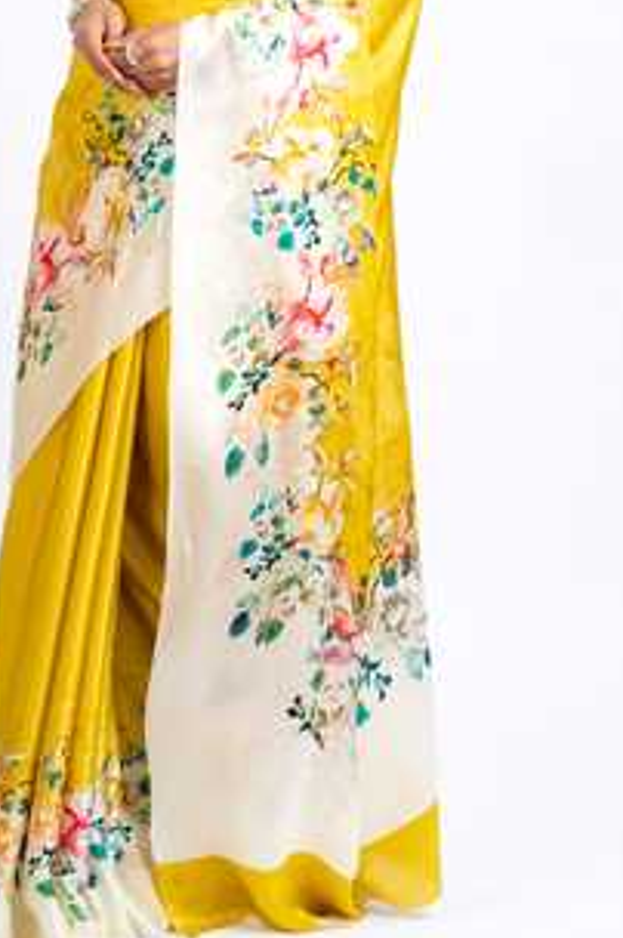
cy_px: 184
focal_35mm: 147
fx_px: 3824
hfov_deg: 9.3
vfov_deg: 13.9
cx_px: 197
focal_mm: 85
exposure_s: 1/160
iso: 200
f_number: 13
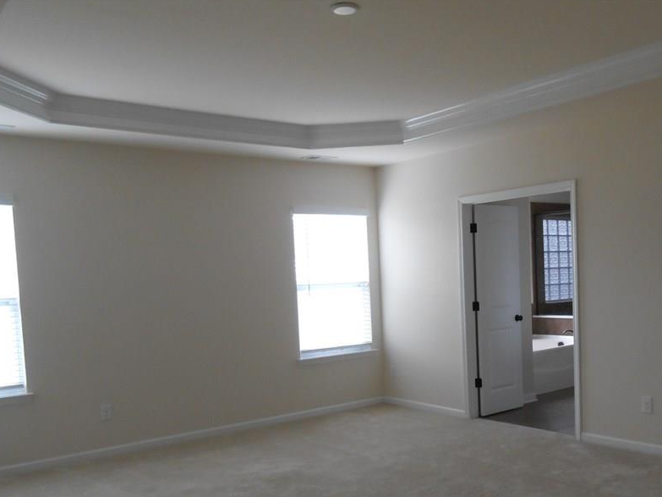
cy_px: 322
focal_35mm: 34
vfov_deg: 41.4
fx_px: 650
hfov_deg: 53.4
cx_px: 411
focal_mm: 4.6
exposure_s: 1/30
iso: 250
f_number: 3.5
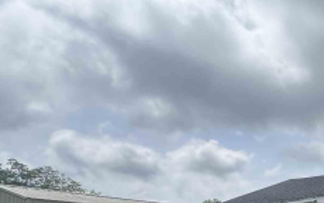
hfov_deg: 35.5
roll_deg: +0.7
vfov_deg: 25.2
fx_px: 380
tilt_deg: -2.8
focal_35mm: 43
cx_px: 395
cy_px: 275
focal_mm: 2.22
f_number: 2.2
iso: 50
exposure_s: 1/2028
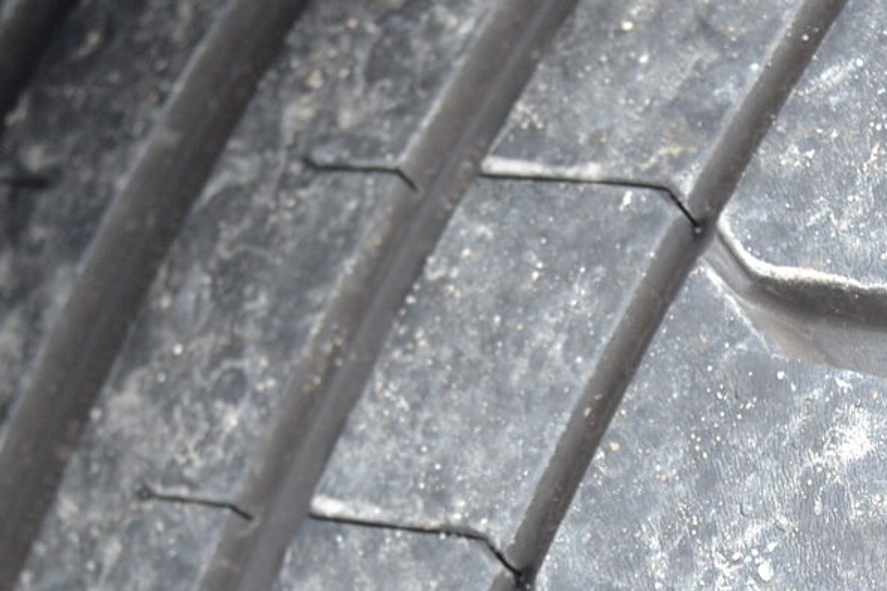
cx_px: 694
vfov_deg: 10.0
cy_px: 598
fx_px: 3350
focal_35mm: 136
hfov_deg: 15.0
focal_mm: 28
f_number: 4.5
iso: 400
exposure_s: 1/80
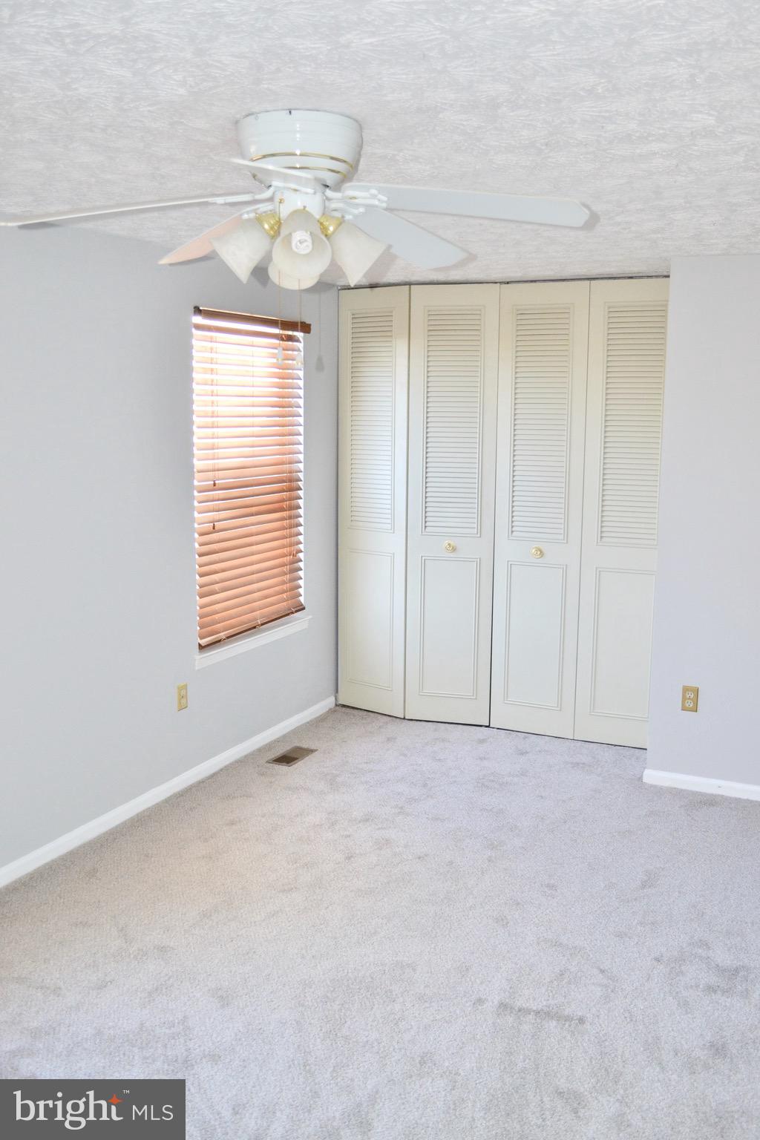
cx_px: 380
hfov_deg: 40.0
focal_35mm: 33
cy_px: 570
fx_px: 1045
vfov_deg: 57.2
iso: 560
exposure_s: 1/60
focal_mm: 22
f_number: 3.8
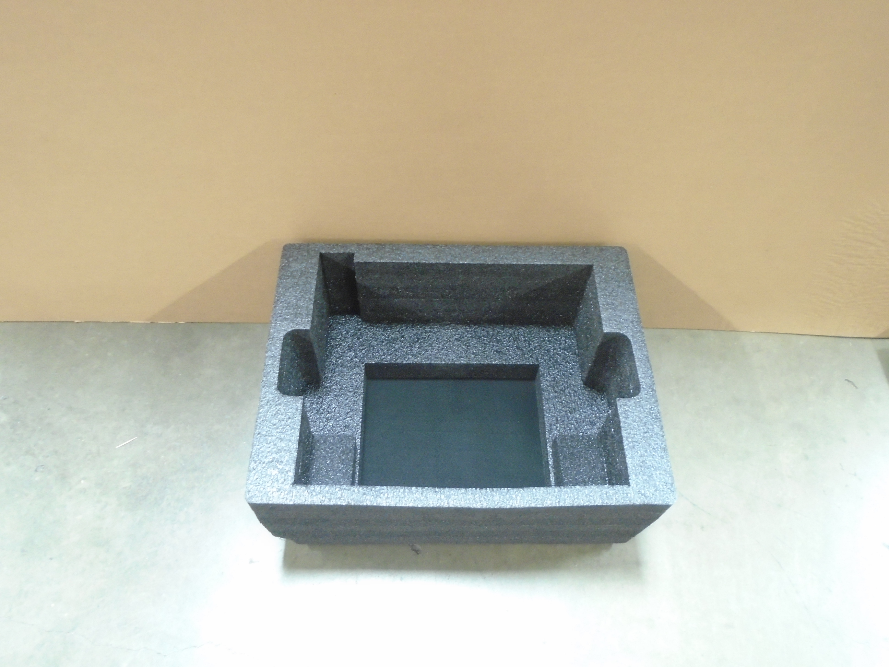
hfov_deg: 67.3
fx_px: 668
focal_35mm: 26
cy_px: 334
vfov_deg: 53.1
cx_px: 444
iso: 400
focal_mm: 4.6
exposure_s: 1/6
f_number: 3.2
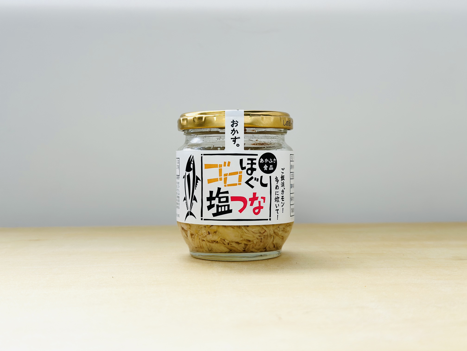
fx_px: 648
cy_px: 176
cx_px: 234
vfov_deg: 30.3
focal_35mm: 48
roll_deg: -0.3
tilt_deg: -2.3
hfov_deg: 39.7
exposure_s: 1/121
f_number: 1.78
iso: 64
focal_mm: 6.86
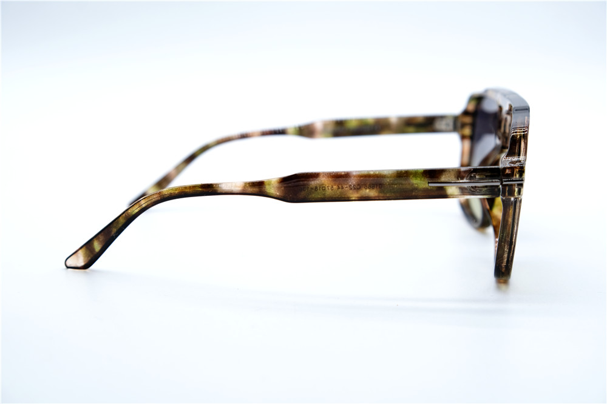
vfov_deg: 23.0
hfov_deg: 33.9
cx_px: 304
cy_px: 202
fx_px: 994
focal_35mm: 59
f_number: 5.6
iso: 160
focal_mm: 39
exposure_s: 1/125
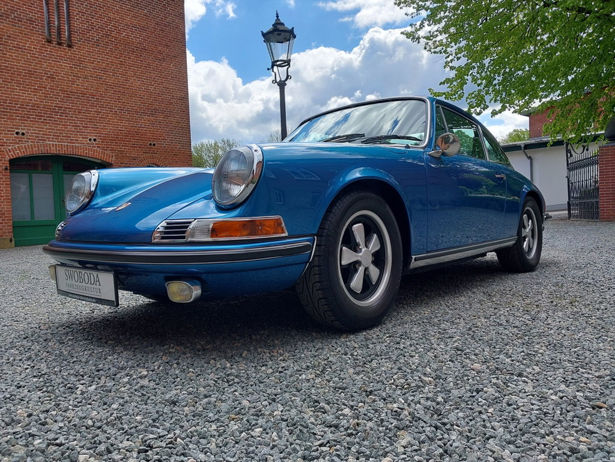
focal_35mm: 27
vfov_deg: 51.4
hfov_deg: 65.3
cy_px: 231
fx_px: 480
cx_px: 308
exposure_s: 1/428
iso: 20
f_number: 1.8
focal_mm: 4
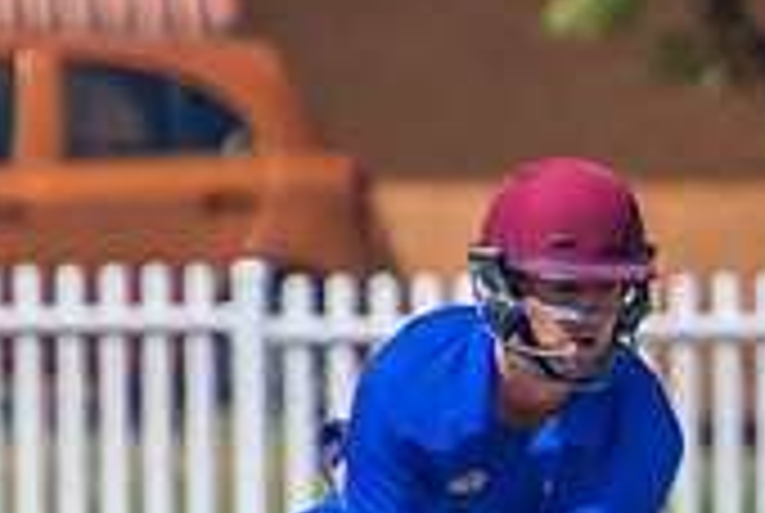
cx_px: 1606
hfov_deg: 0.6
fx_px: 72822
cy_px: 292
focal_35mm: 3421
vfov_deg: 0.4
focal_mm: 400
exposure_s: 1/3200
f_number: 6.3
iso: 400
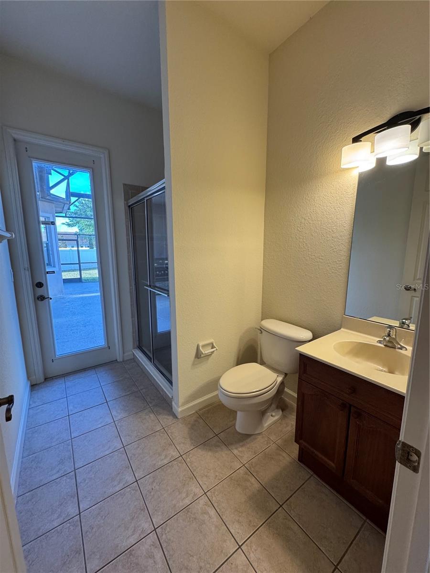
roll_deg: +1.1
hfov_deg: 85.7
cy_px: 286
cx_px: 215
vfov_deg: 102.1
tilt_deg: -9.7
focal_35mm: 14
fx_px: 232
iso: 250
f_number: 2.2
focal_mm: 2.22
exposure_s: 1/120
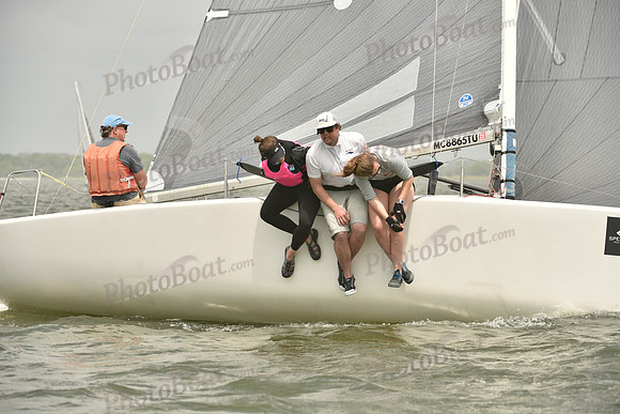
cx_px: 310
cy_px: 207
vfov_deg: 6.9
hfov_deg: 10.3
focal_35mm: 200
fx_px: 3445
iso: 320
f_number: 6.3
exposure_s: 1/1250
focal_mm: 200
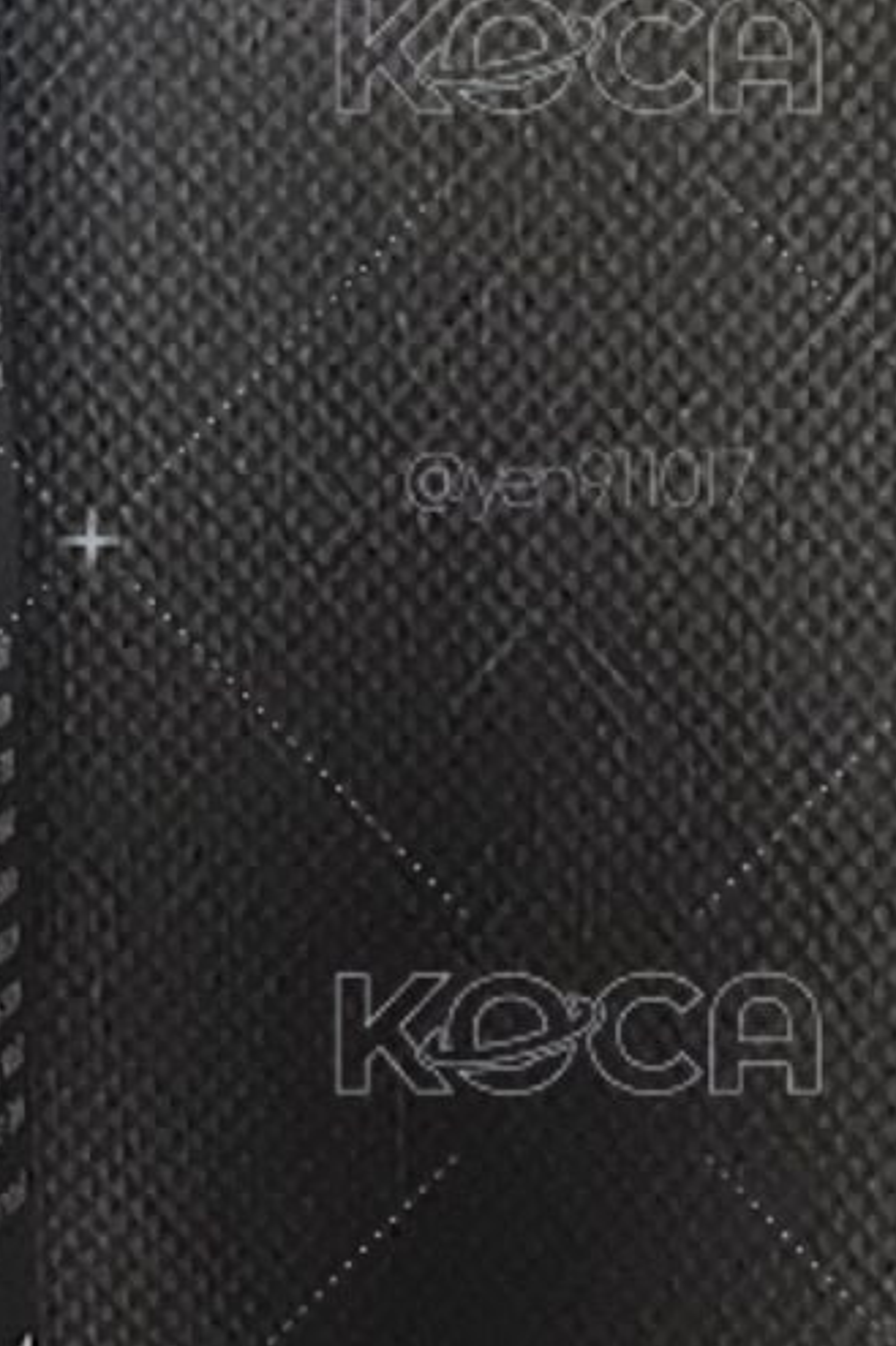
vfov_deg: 21.6
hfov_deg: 12.8
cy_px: 213
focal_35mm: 93
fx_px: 3474
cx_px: -891
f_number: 1.7
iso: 1000
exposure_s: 1/24
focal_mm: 6.3
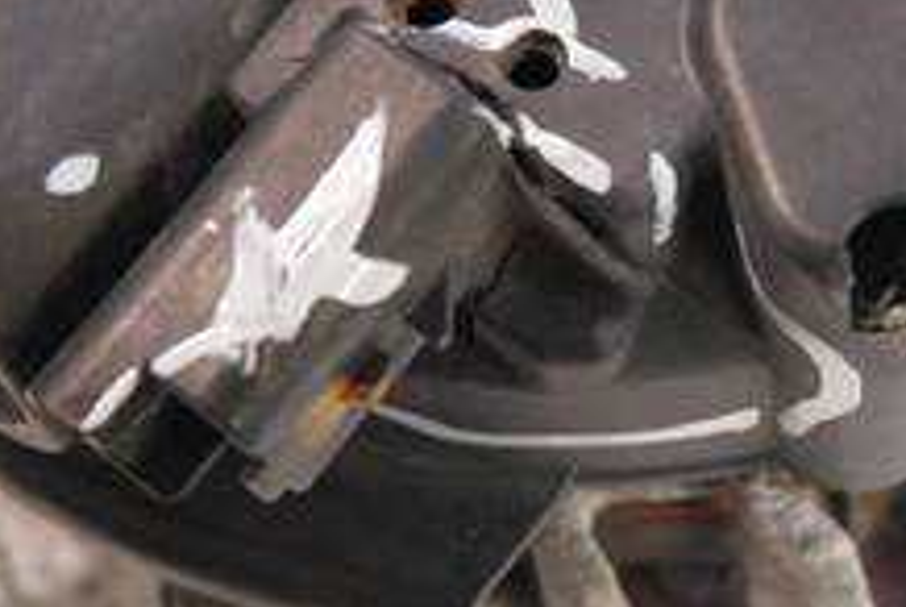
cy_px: 241
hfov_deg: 21.2
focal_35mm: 96
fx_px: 2419
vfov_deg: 14.3
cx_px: 578
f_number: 4.7
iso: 1600
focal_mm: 21
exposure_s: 1/60
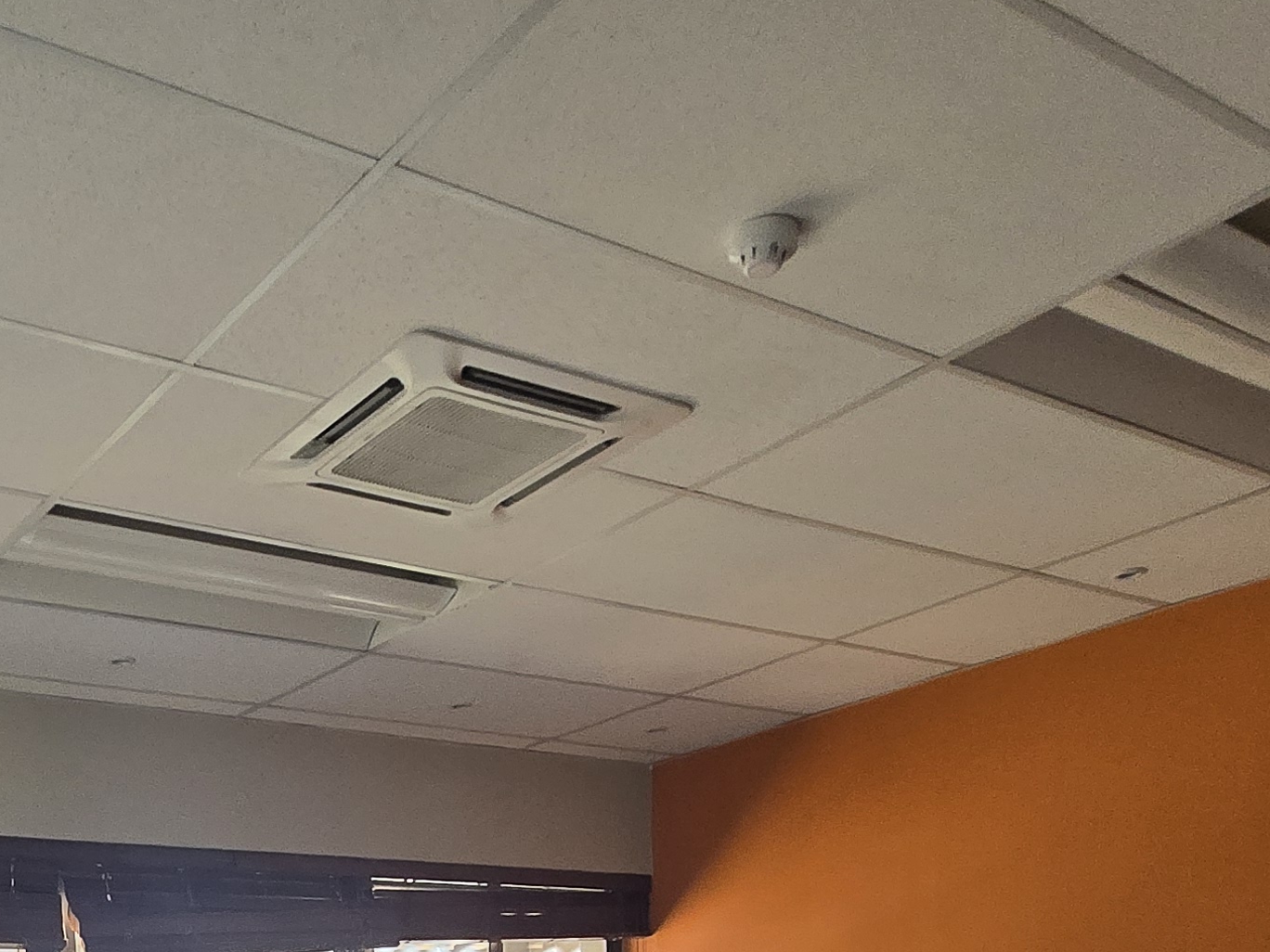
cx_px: 276
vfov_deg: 28.9
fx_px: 1394
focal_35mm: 38
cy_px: 1306
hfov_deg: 46.7
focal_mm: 1.7
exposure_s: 1/50
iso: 160
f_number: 2.2
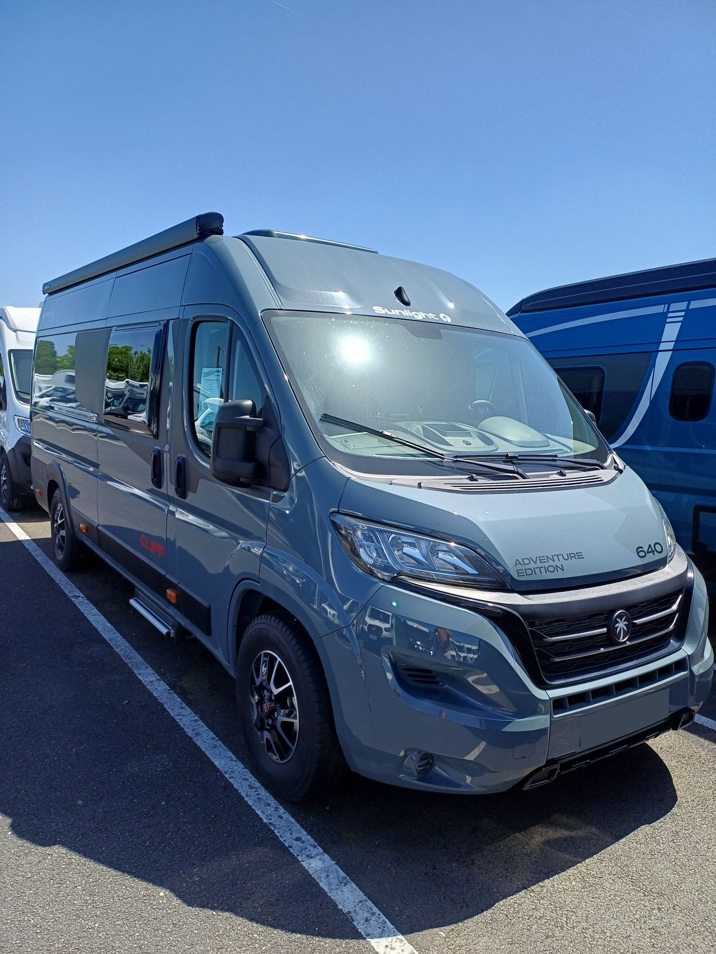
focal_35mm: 25
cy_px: 477
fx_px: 690
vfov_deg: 69.4
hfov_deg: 54.9
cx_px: 358
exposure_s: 1/962
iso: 50
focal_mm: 4.65
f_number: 1.8
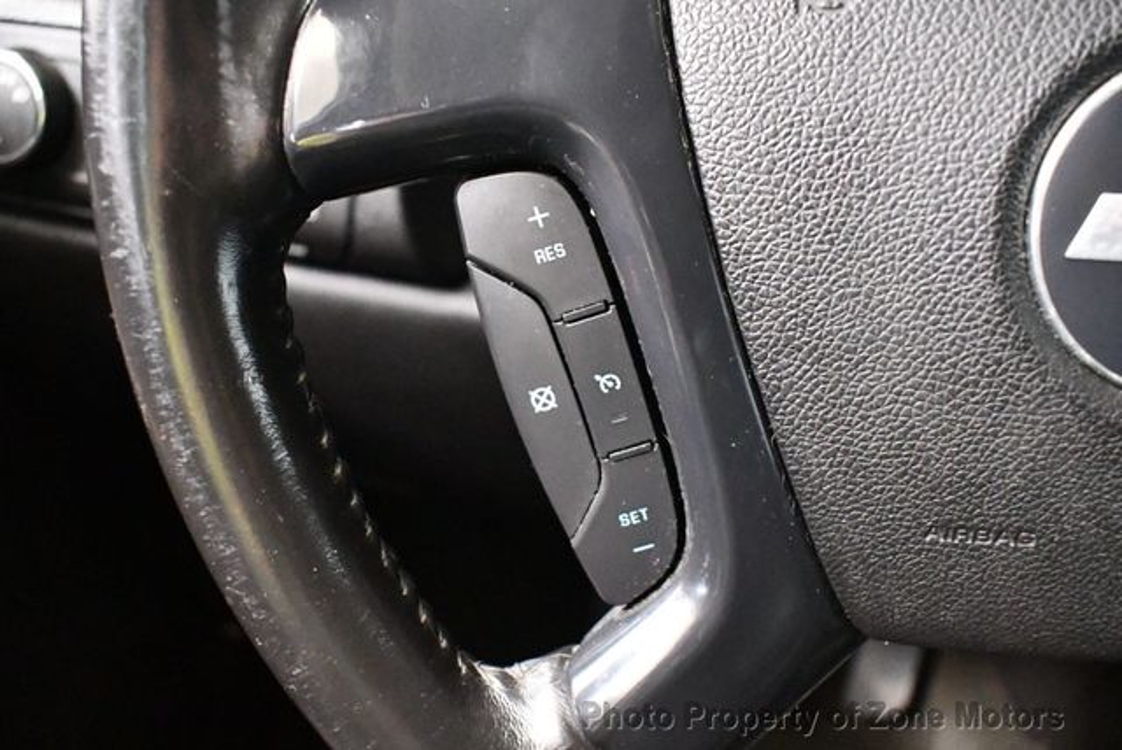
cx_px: 561
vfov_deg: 36.9
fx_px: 1123
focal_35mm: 36
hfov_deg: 53.1
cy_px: 375
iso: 12800
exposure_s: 1/60
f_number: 3.5
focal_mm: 18
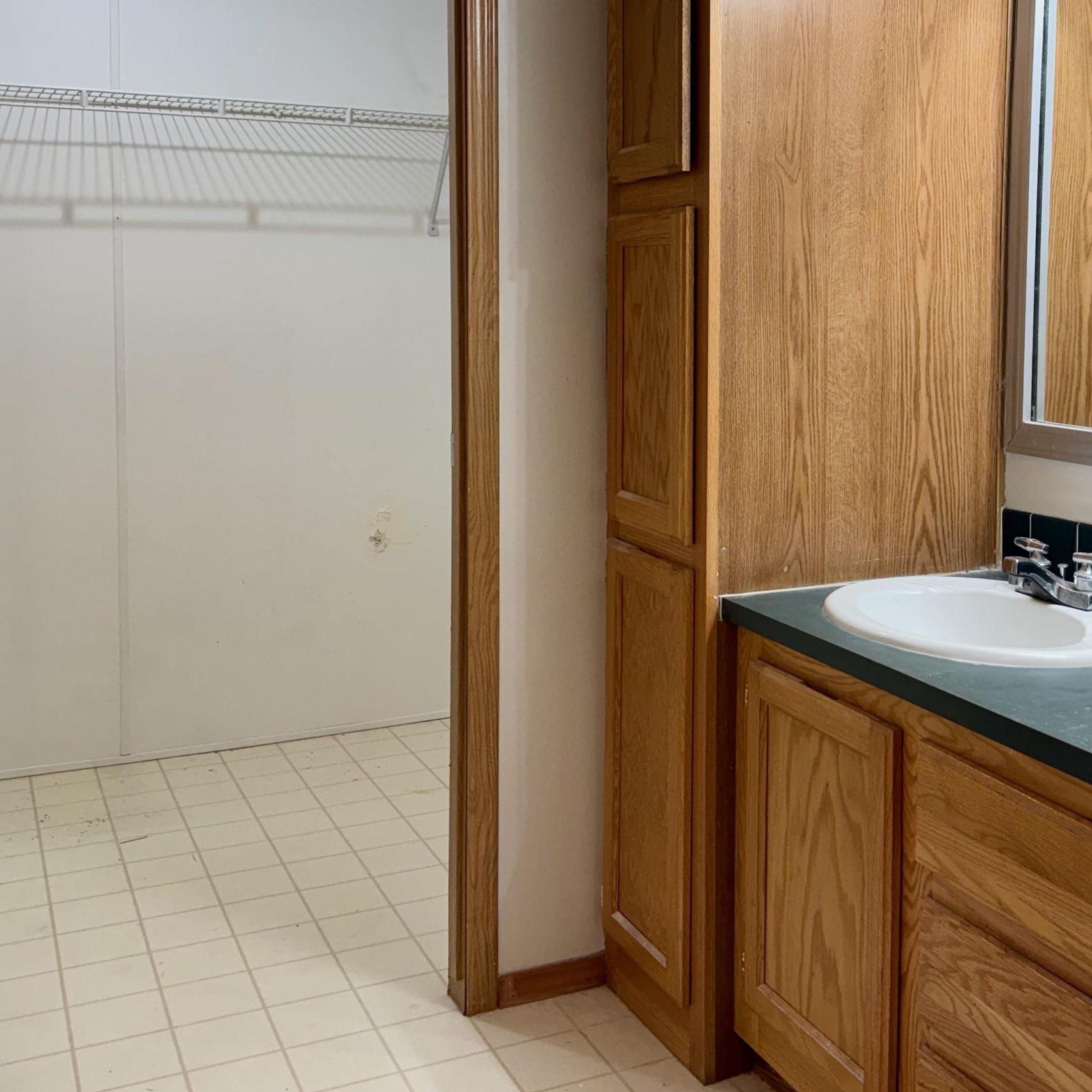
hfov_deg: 42.5
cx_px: 694
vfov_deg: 42.3
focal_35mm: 39
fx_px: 1392
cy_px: 378
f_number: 1.78
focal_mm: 6.76
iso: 125
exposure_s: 1/120
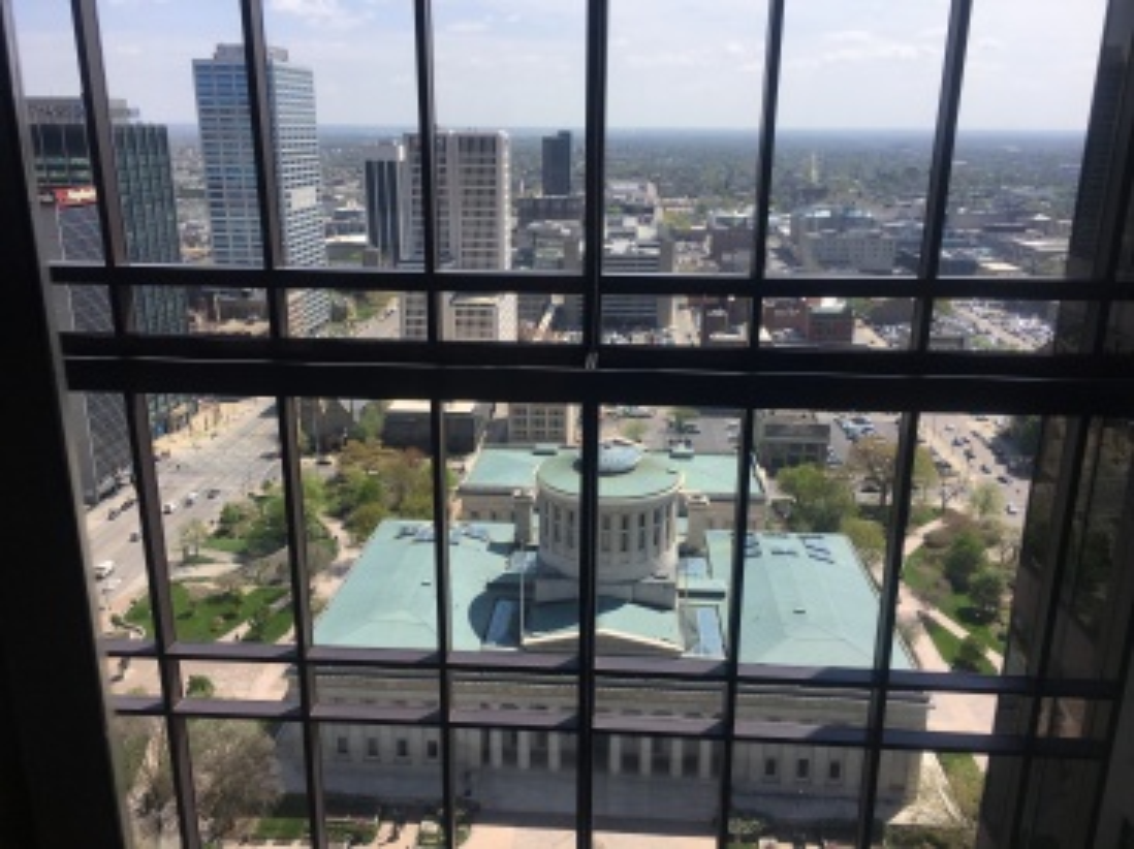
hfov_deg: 61.7
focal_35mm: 29
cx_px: 567
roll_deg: -0.4
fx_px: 949
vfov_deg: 48.2
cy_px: 424
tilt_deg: -16.8
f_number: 2.2
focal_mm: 4.15
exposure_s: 1/484
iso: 25
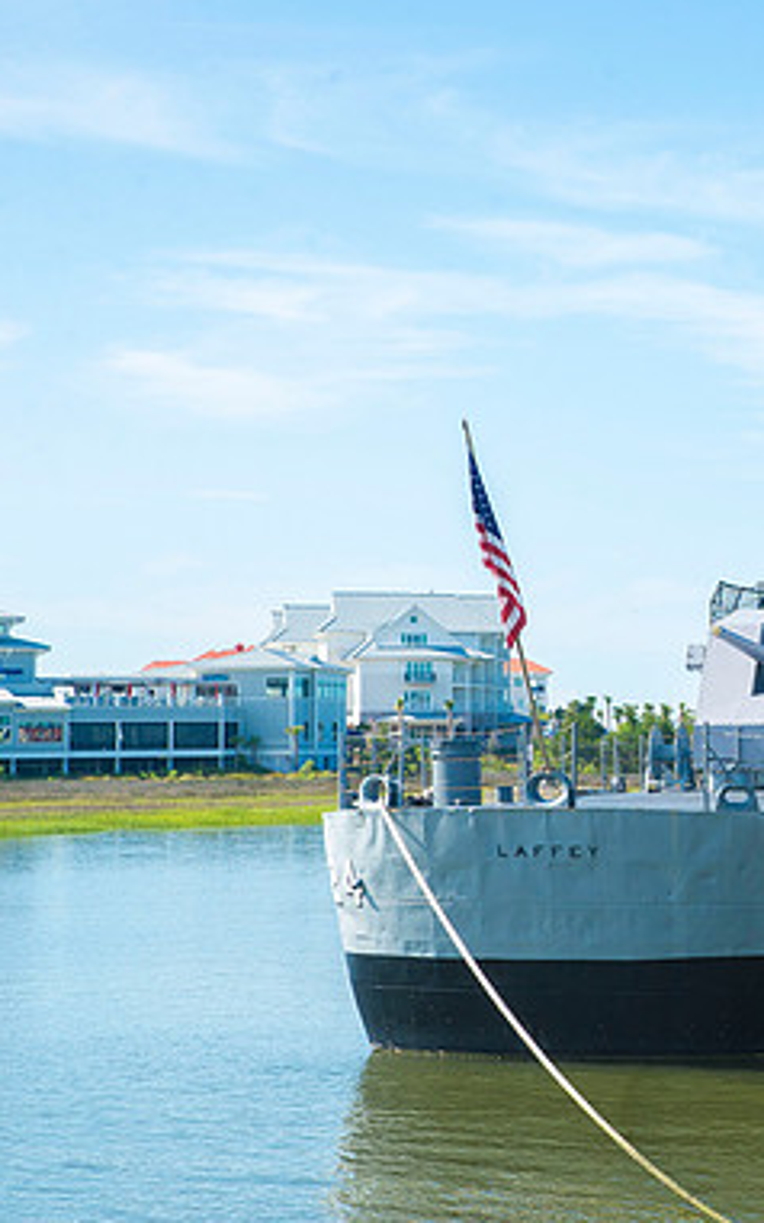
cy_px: 618
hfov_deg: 14.6
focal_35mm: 87
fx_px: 2899
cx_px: 876
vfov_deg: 23.8
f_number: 10
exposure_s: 1/1000
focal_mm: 56
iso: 1000
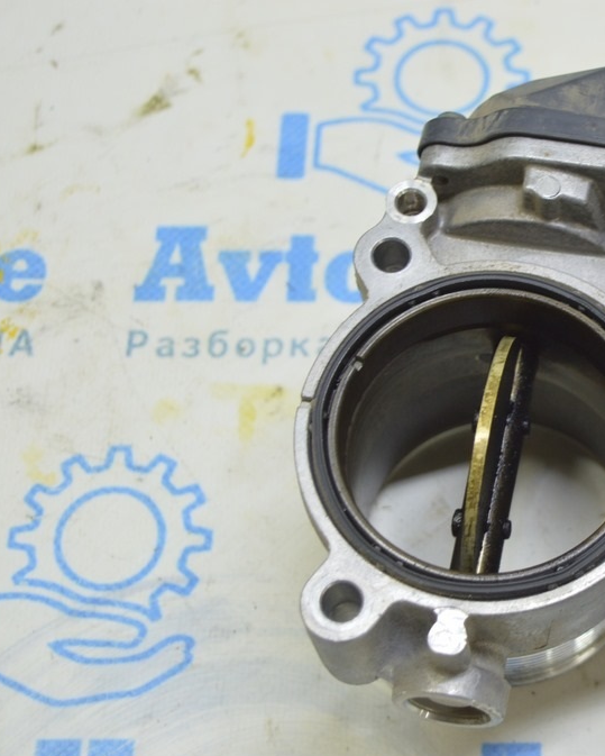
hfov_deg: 19.6
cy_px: 381
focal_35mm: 77
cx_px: 526
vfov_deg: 24.7
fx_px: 1722
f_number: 5.6
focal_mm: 36
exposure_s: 1/20
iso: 400
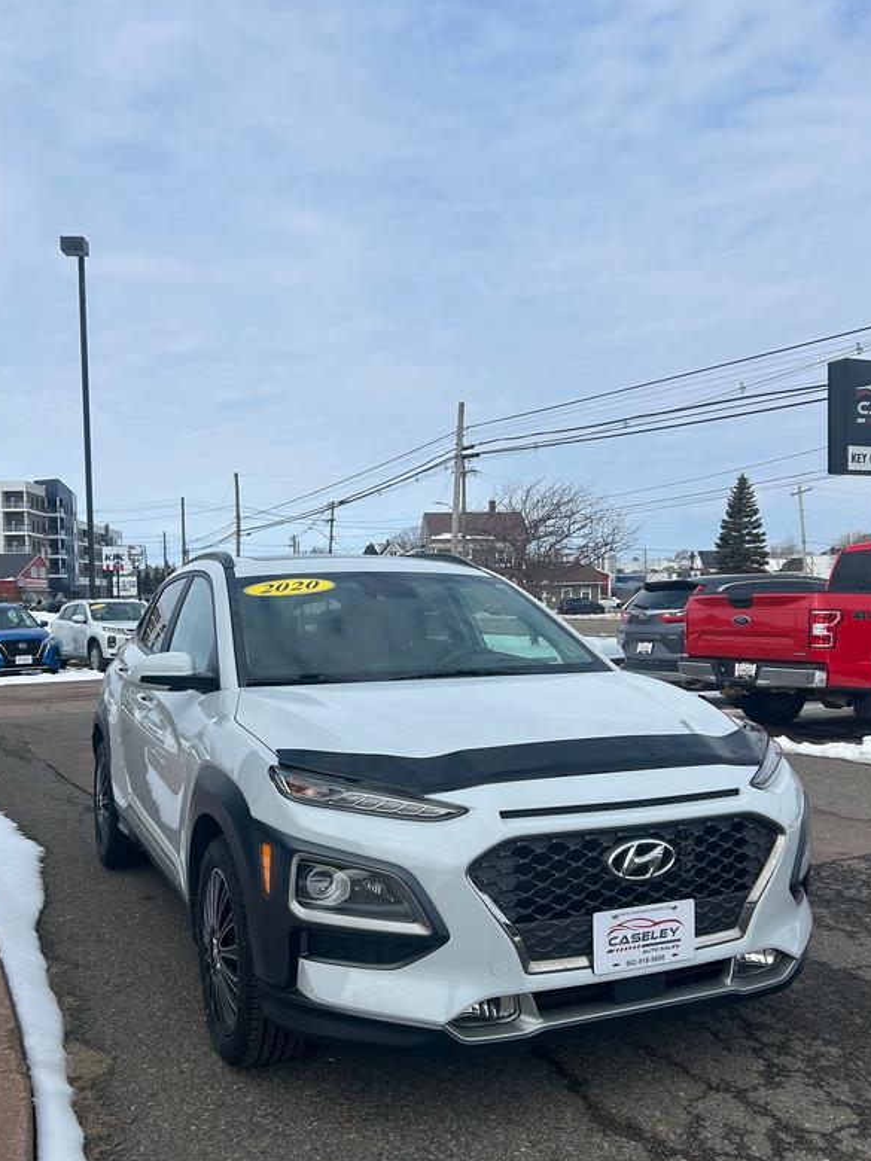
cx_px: 424
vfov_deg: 56.7
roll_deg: +1.1
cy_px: 652
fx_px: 1074
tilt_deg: +0.6
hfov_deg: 44.2
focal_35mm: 32
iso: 50
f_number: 1.5
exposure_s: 1/6993
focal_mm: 5.7
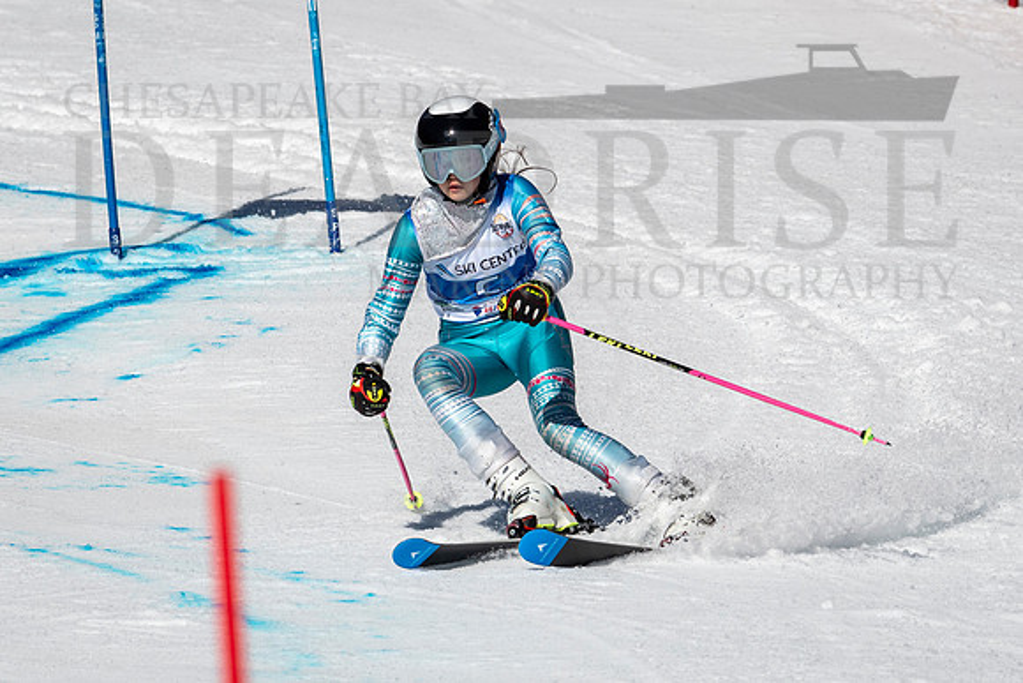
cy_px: 221
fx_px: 26809
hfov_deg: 2.2
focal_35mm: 943
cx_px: 462
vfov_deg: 1.5
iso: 200
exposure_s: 1/2000
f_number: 8
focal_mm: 400
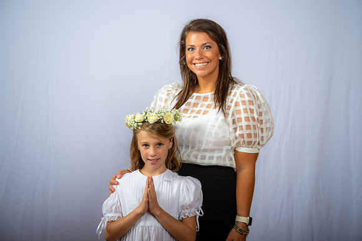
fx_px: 663
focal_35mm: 66
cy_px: 120
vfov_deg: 20.6
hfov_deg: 30.5
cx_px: 181
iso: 250
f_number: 6.3
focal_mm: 66
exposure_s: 1/200
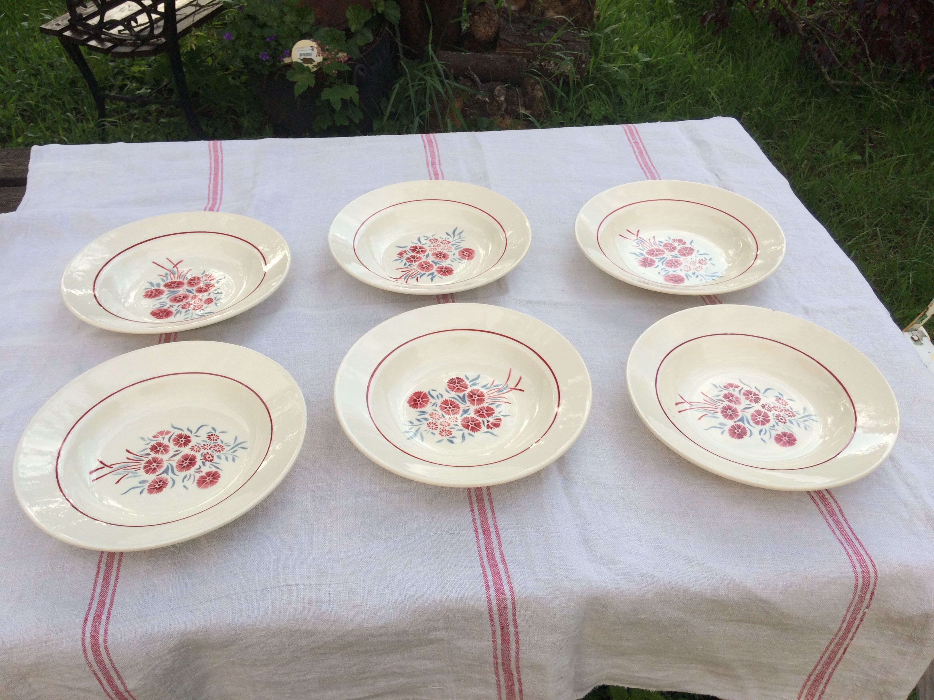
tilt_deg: -40.6
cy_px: 350
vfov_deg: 48.2
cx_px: 467
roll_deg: -0.2
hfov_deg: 61.7
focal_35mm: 29
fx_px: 782
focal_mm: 4.15
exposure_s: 1/604
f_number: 2.2
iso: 32
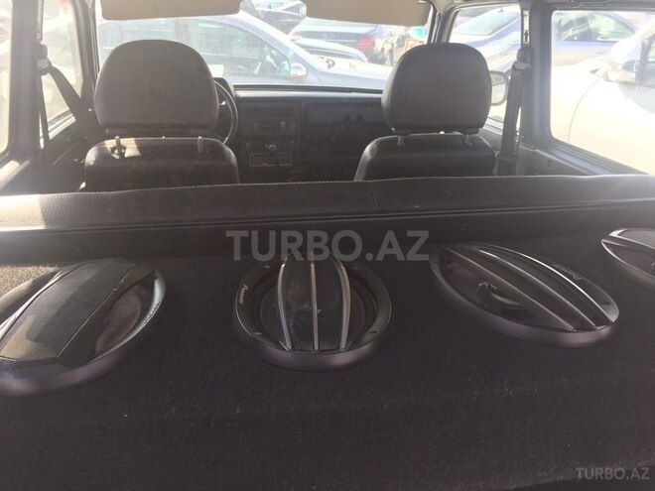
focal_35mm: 29
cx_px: 328
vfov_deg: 48.2
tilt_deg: -23.7
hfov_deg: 61.7
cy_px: 246
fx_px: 549
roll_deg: +1.3
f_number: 2.2
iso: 32
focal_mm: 4.15
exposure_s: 1/183
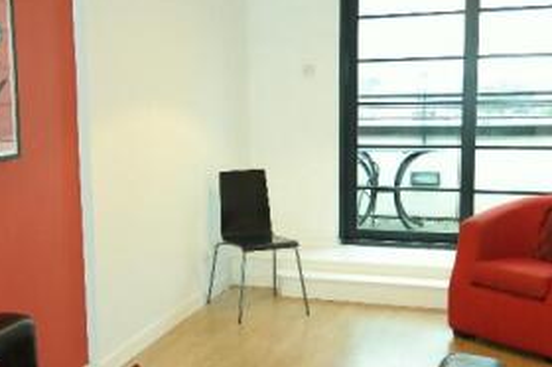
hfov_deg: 38.6
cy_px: 208
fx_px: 781
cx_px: 203
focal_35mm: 51
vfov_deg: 26.4
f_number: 3.5
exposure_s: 1/30
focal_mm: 20
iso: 800
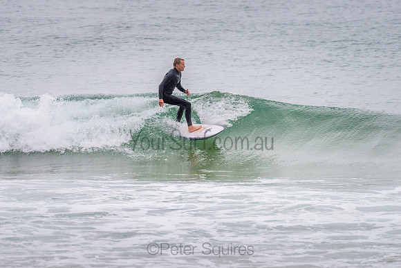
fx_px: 6833
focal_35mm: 613
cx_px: 169
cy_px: 119
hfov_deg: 3.4
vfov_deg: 2.2
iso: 800
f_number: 5.6
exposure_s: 1/1000
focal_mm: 500
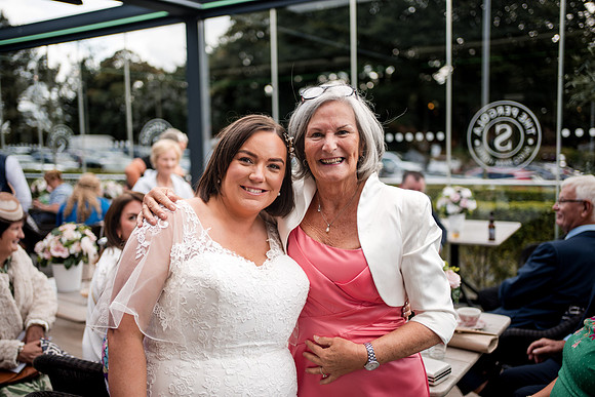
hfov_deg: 54.4
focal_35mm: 35
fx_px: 579
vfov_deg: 37.9
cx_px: 298
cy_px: 198
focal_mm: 35
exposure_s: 1/800
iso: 100
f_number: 1.8
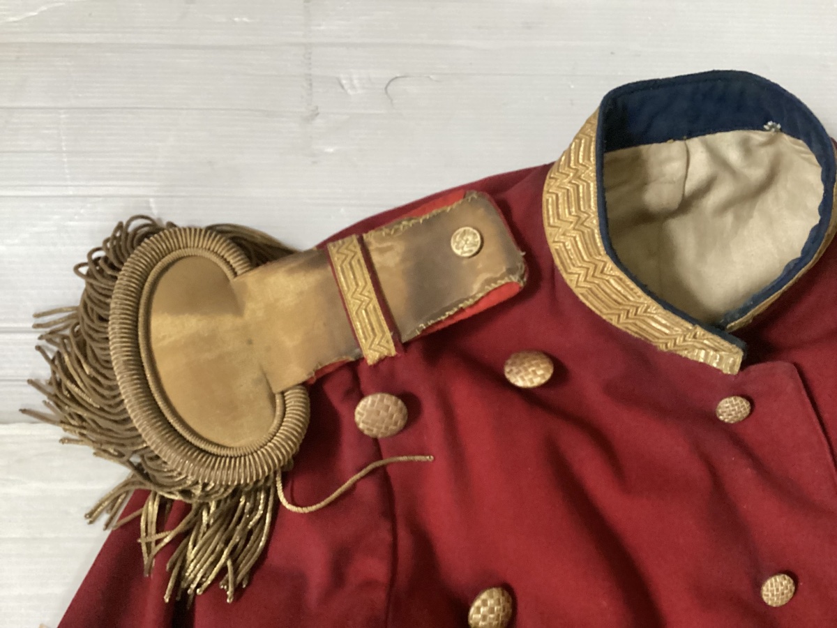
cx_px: 418
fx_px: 750
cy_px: 314
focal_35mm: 31
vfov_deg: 45.4
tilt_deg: -76.4
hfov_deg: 58.4
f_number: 2.4
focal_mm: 3.3
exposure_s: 1/24
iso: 640
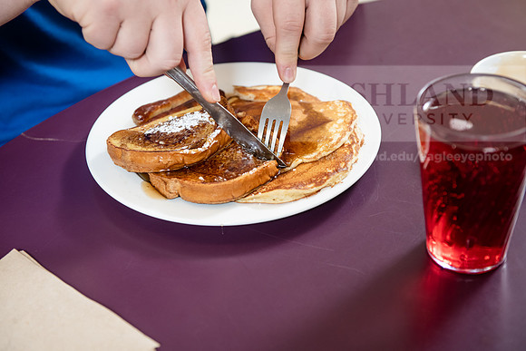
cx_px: 263
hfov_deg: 32.4
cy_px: 176
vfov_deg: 21.9
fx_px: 906
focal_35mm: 62
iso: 1000
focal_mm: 62
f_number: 4
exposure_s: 1/250
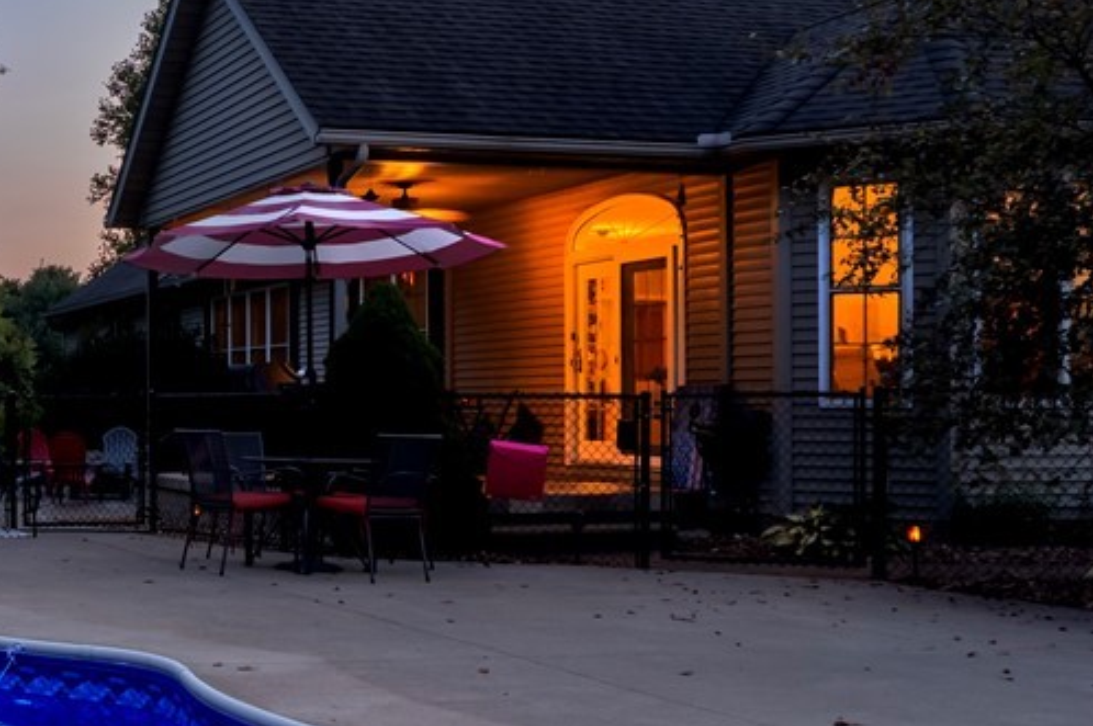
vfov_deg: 28.0
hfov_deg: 36.1
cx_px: -53
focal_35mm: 48
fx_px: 1456
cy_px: 396
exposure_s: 1/15
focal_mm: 8.38
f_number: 2.8
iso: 190
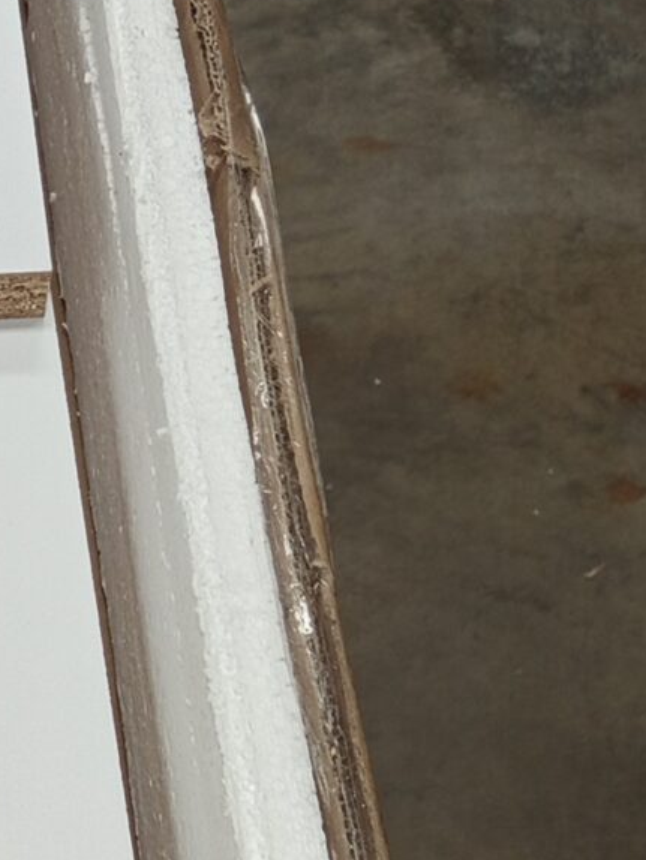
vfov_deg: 16.9
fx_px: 2660
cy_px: 1224
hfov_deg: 12.2
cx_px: -665
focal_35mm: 107
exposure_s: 1/100
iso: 190
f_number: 1.7
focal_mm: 5.24
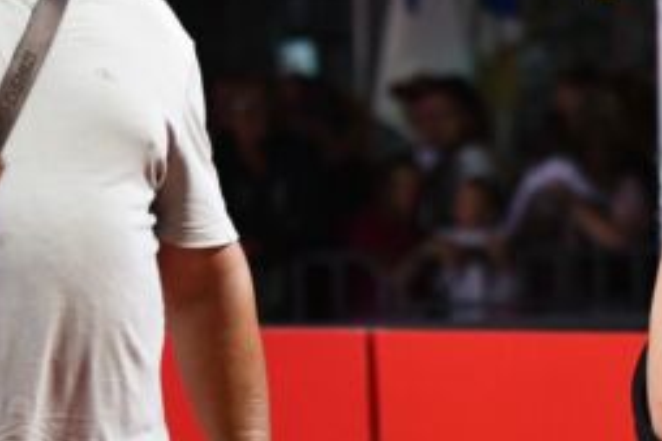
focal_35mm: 482
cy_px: 318
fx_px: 8857
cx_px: 537
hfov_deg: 4.3
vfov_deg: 2.8
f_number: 2.8
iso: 1000
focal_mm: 102
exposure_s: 1/800
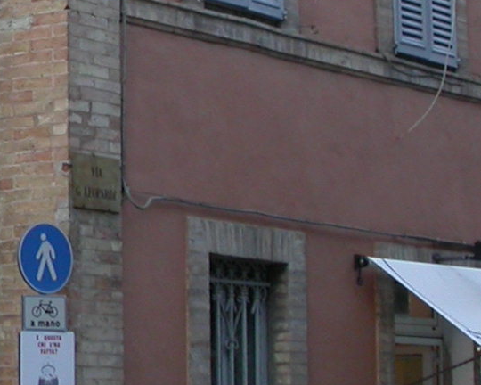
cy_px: -102
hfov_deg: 11.9
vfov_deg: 9.7
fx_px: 2221
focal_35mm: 156
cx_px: -183
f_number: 3.7
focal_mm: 7.85
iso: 100
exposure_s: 1/82.3
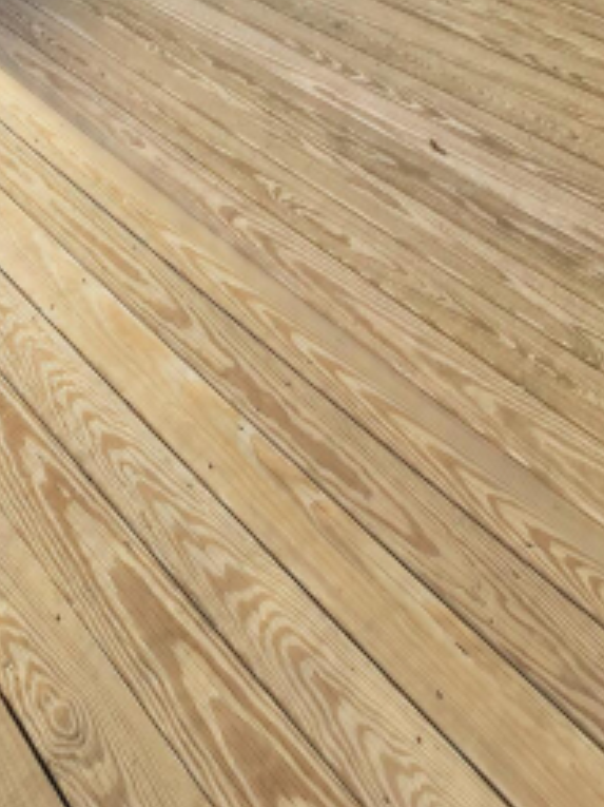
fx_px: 792
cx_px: 38
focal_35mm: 34
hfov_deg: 38.3
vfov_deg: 37.9
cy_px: -195
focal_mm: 2.2
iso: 50
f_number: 2.2
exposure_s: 1/3333
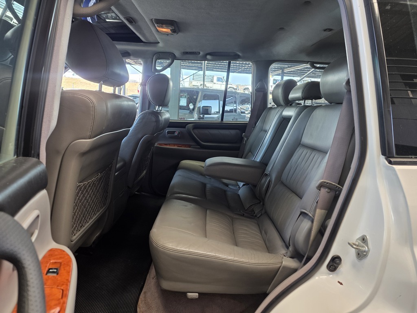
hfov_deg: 73.9
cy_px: 156
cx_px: 208
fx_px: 277
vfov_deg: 58.9
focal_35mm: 23
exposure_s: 1/180
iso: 200
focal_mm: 6.25
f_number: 1.7
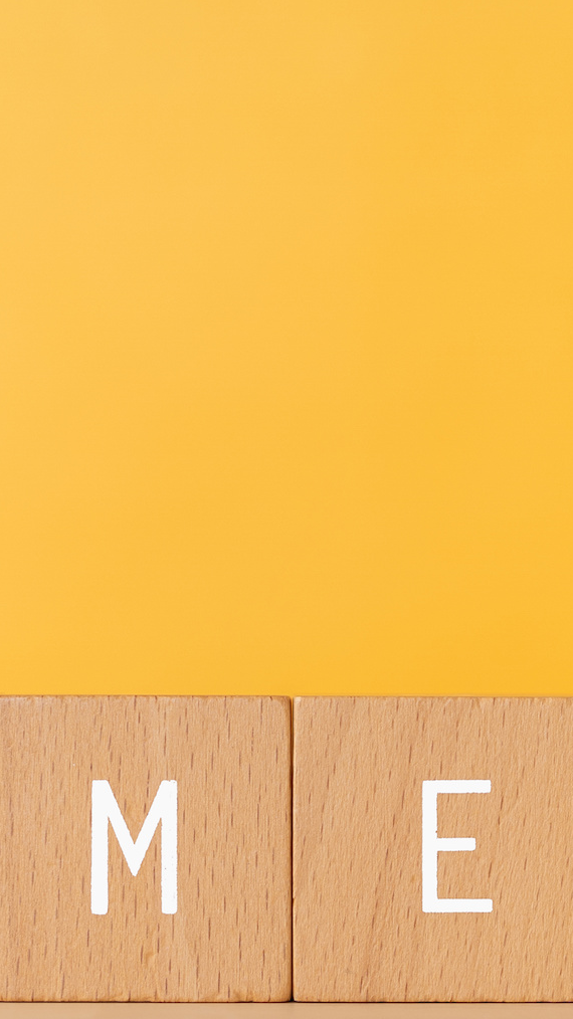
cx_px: 441
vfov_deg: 17.2
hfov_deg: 9.8
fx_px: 3351
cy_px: 738
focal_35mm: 124
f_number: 2.8
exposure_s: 1/60
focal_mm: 50
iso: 100
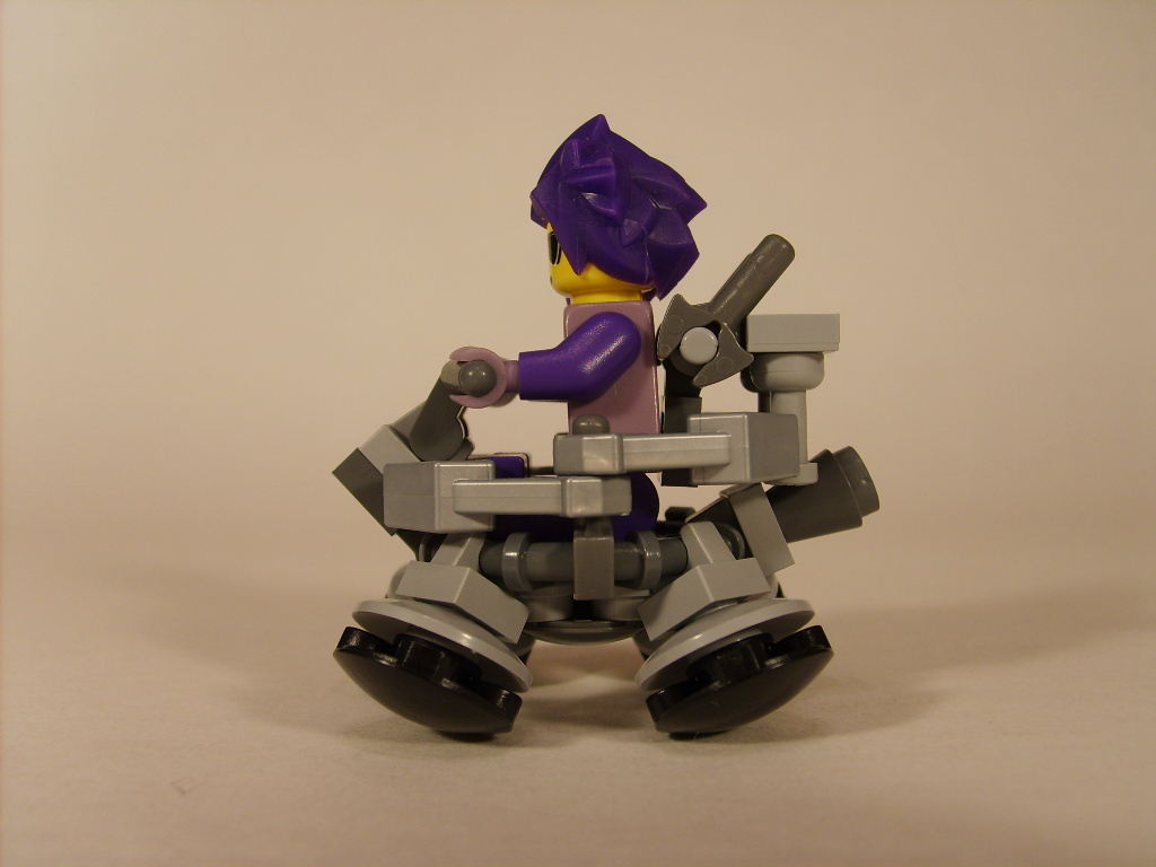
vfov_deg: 40.7
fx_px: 1169
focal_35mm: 35
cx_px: 578
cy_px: 434
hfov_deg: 52.6
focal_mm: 5.8
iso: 50
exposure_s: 1/45
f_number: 2.8
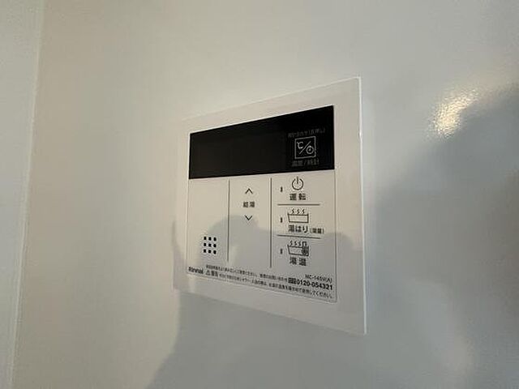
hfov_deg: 102.1
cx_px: 260
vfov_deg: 85.7
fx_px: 210
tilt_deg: +2.7
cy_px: 194
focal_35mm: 14
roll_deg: -0.9
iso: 640
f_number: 2.2
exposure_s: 1/60
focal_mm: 2.22
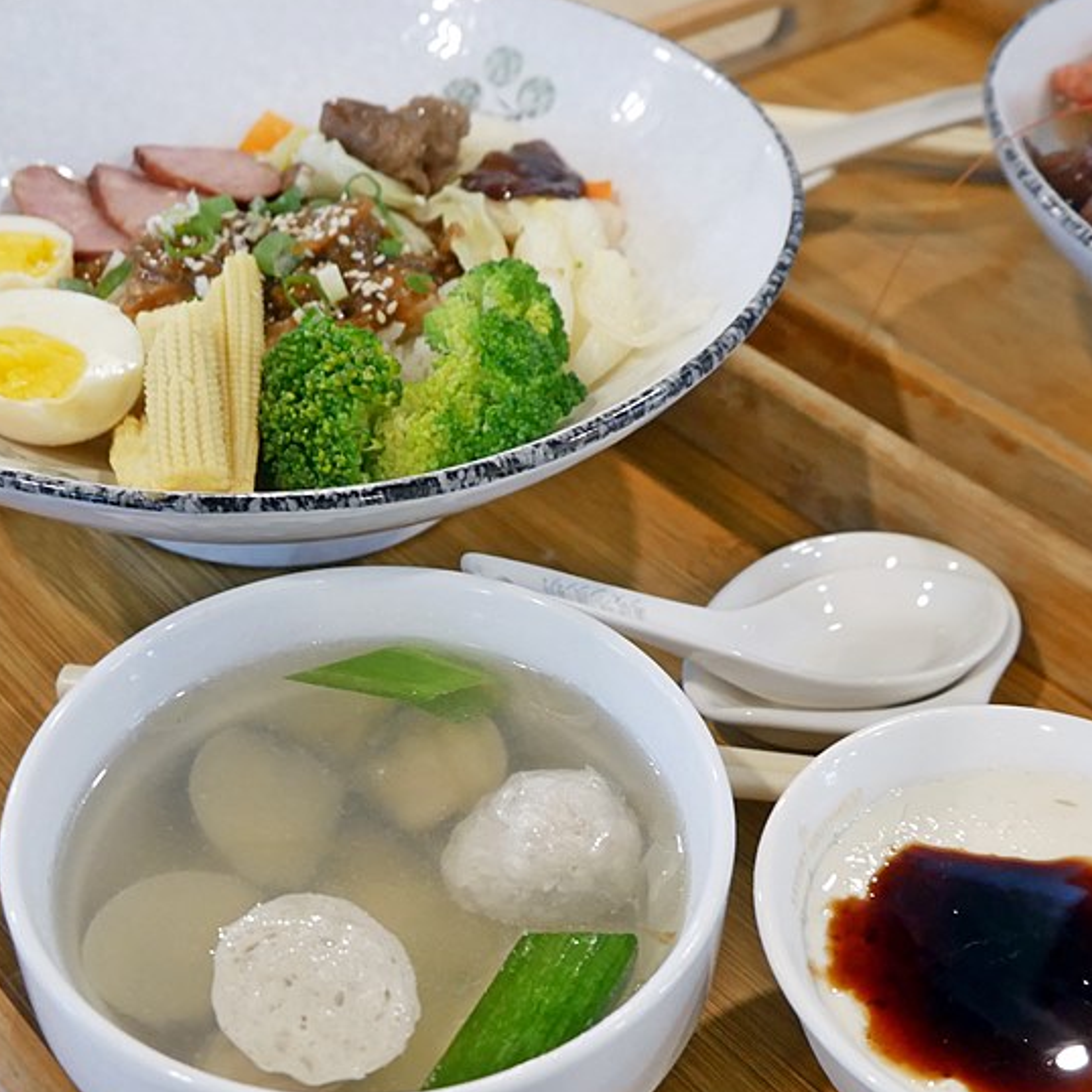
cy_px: 705
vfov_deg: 36.5
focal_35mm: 46
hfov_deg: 36.8
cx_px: 489
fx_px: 1642
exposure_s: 1/60
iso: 1000
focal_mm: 14
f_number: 3.5
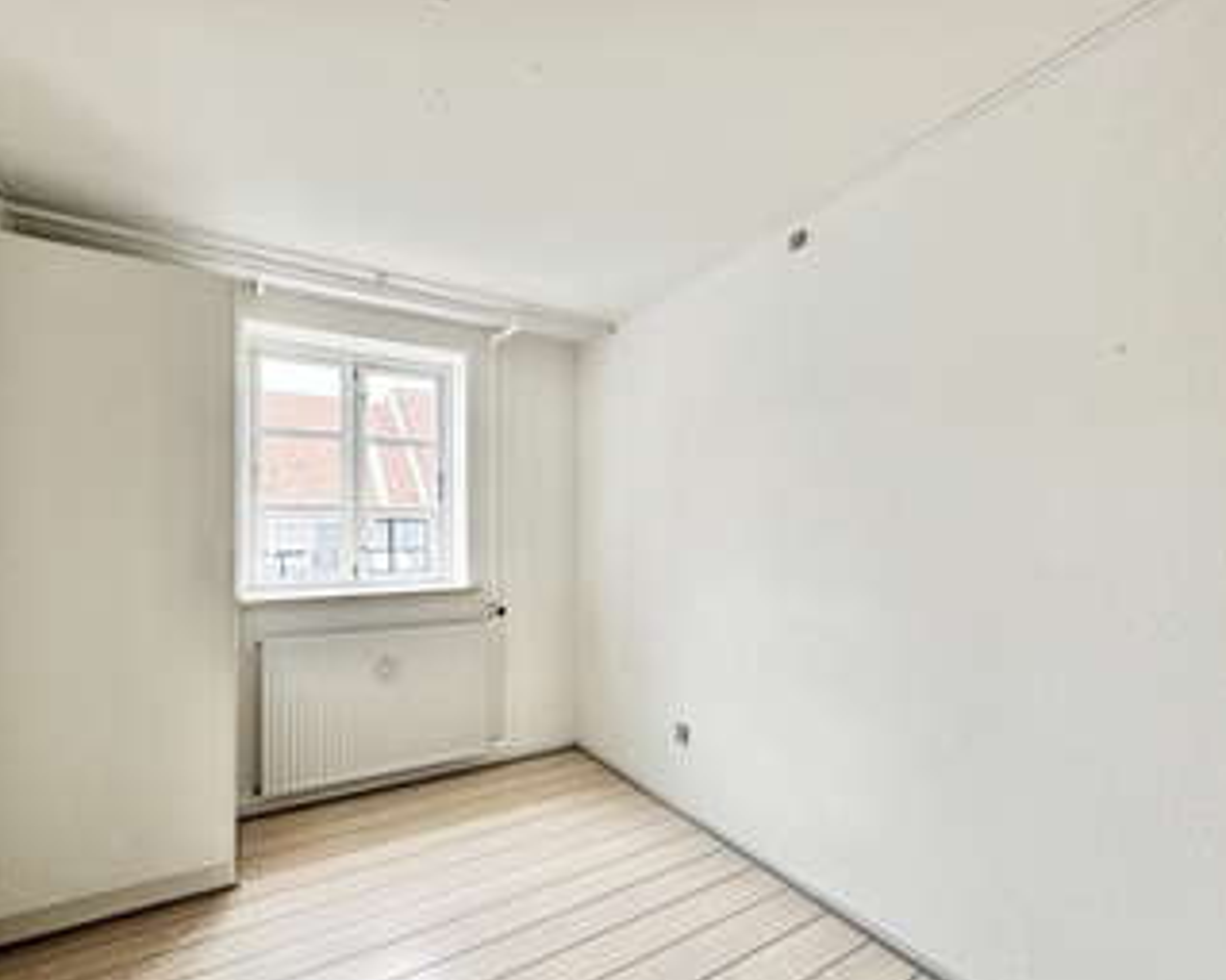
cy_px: 534
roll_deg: +0.6
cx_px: 582
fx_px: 580
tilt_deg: -0.6
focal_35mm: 16
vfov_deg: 80.2
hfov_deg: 93.1
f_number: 2.2
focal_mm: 2.22
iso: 80
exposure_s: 1/100
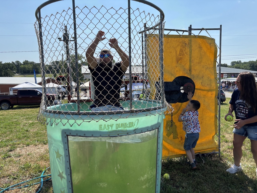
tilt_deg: -7.8
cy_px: 96
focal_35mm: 26
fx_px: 193
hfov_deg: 67.3
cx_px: 128
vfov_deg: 53.1
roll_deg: +0.0
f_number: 1.6
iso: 50
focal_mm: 5.96
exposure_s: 1/3311
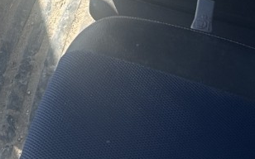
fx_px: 896
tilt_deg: -32.7
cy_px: -238
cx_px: 84
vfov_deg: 9.0
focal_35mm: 129
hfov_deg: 16.2
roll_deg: +1.8
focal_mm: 5.7
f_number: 1.5
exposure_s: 1/639
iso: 50
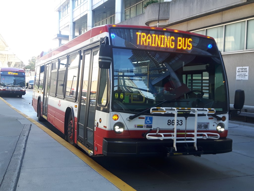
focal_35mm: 31
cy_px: 96
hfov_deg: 58.4
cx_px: 127
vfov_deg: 45.4
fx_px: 227
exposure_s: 1/133
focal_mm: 3.7
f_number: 1.9
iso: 40
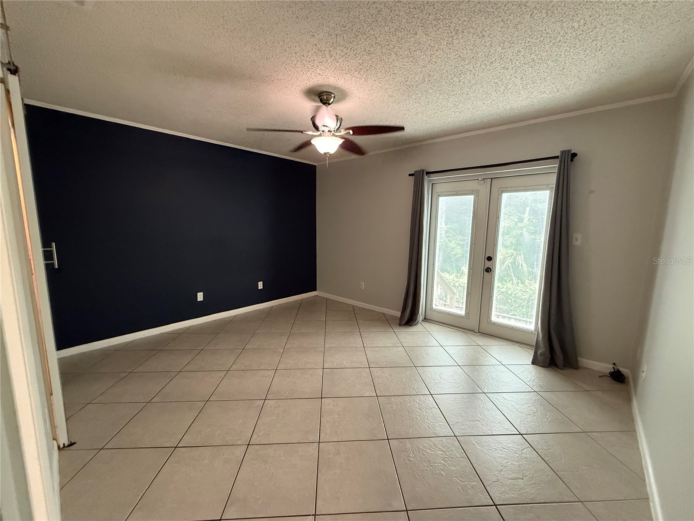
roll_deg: -0.6
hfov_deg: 102.1
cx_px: 347
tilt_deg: -7.7
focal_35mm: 14
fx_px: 281
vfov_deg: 85.7
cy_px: 260
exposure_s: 1/60
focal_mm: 2.22
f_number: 2.2
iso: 800
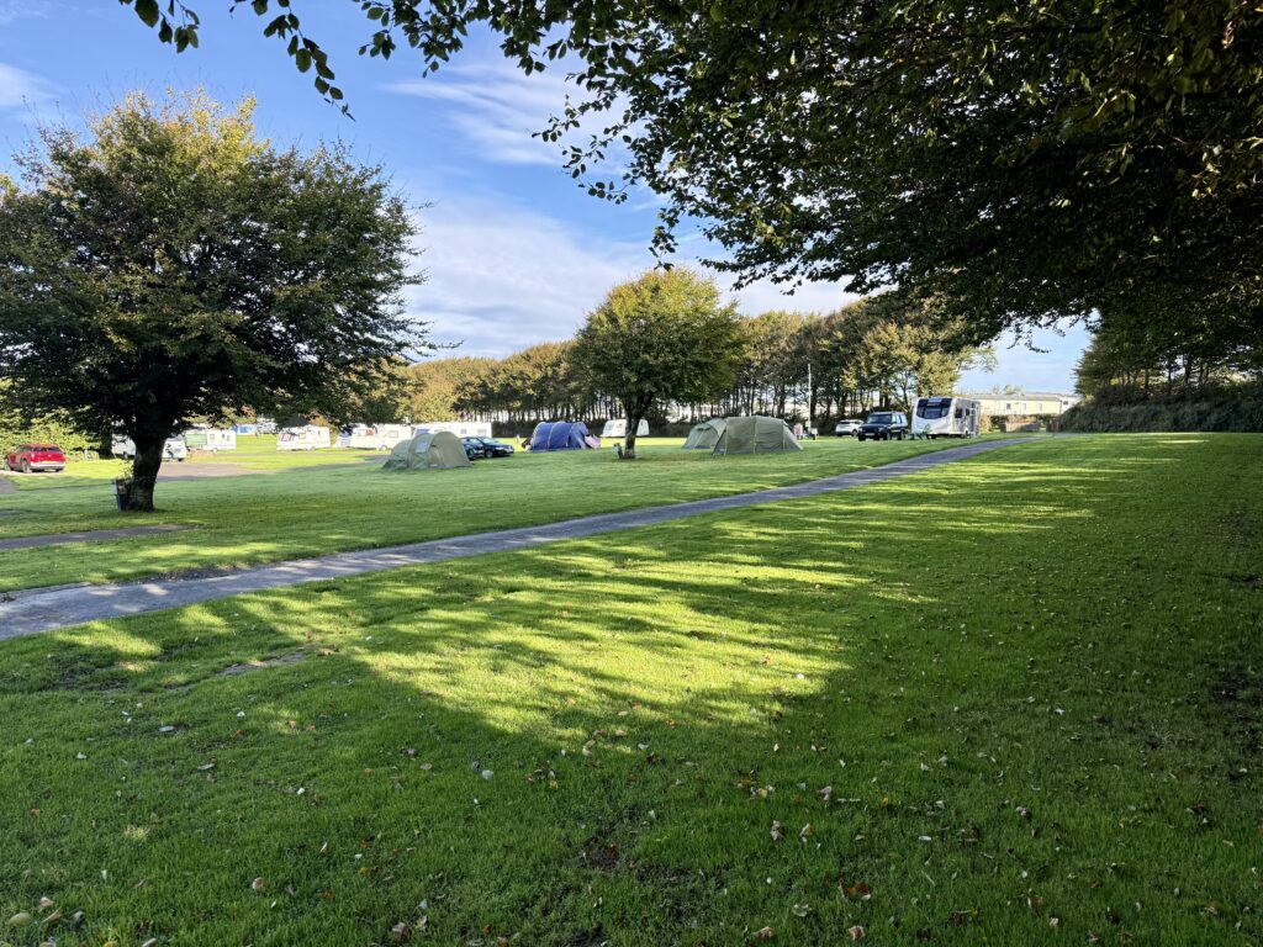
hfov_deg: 71.6
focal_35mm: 24
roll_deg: -1.4
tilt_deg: -0.8
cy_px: 474
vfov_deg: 56.8
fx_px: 876
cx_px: 632
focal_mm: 6.76
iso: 100
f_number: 1.78
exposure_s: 1/1361
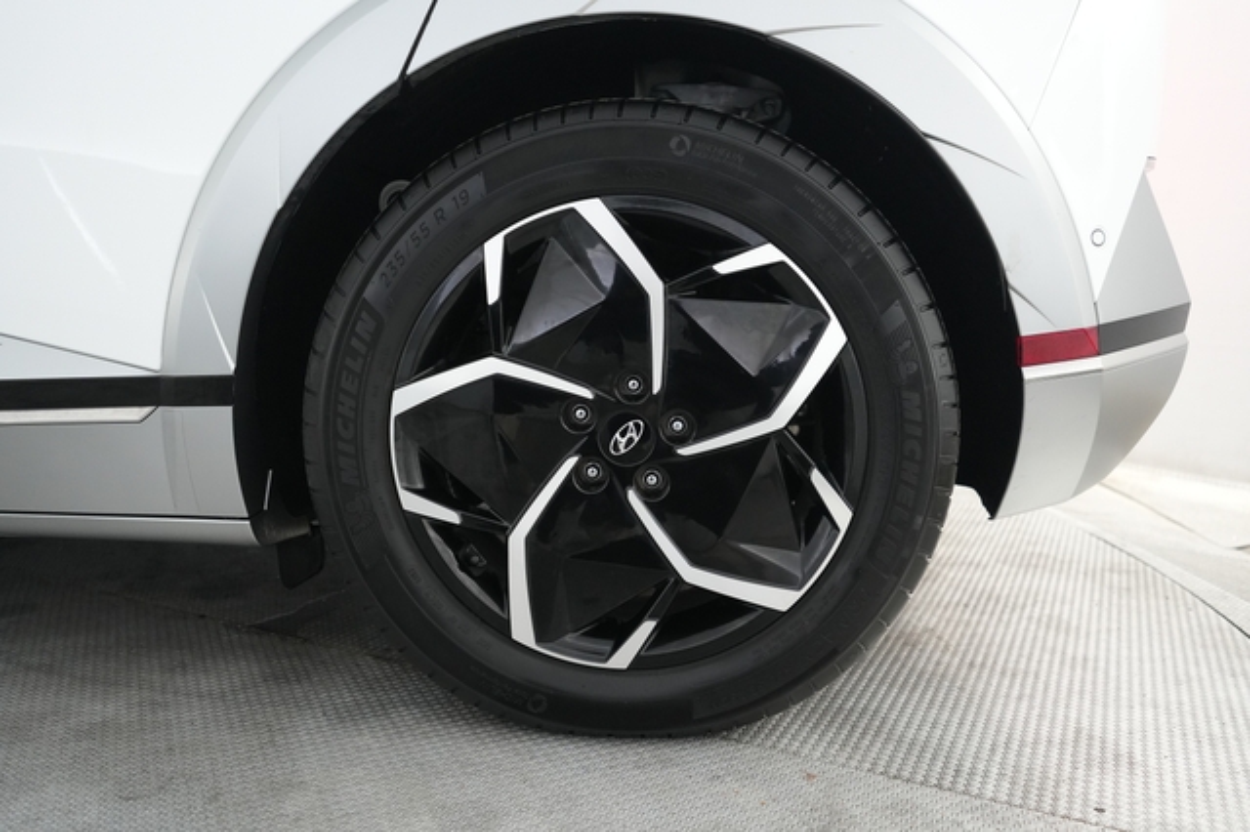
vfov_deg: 46.4
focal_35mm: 28
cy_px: 416
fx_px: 972
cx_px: 625
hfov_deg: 65.5
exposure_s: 1/160
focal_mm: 28
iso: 4000
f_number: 2.8
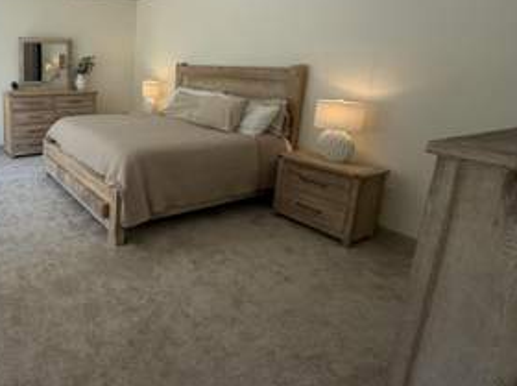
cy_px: 132
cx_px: 92
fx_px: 358
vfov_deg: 55.6
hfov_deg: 64.3
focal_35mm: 24
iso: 50
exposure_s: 1/129
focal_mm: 2.22
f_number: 2.2
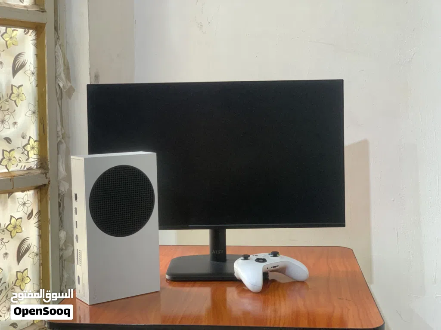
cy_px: 165
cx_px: 220
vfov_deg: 28.0
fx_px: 662
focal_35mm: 52
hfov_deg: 36.8
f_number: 2.4
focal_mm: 6
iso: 160
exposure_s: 1/60
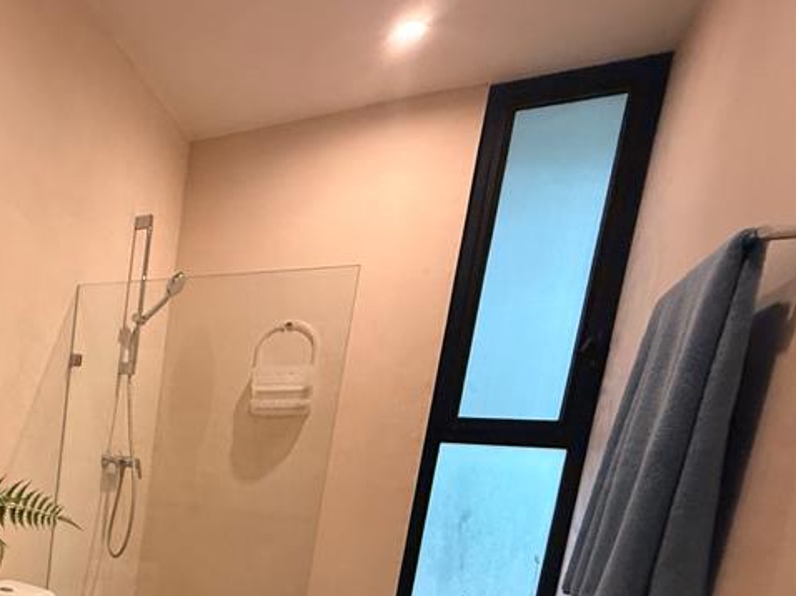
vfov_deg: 42.5
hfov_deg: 46.8
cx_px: -47
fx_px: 690
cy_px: 546
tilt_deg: -8.0
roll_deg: -4.9
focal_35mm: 30
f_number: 2.2
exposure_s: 1/60
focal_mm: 2.22
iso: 500
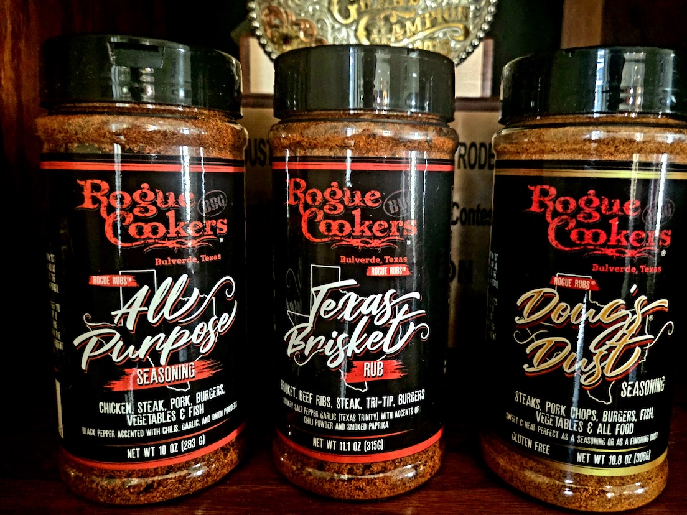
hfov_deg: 69.3
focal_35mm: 25
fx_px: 496
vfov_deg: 54.8
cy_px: 240
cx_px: 370
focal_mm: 5.4
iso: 2500
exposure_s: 1/15
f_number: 1.8
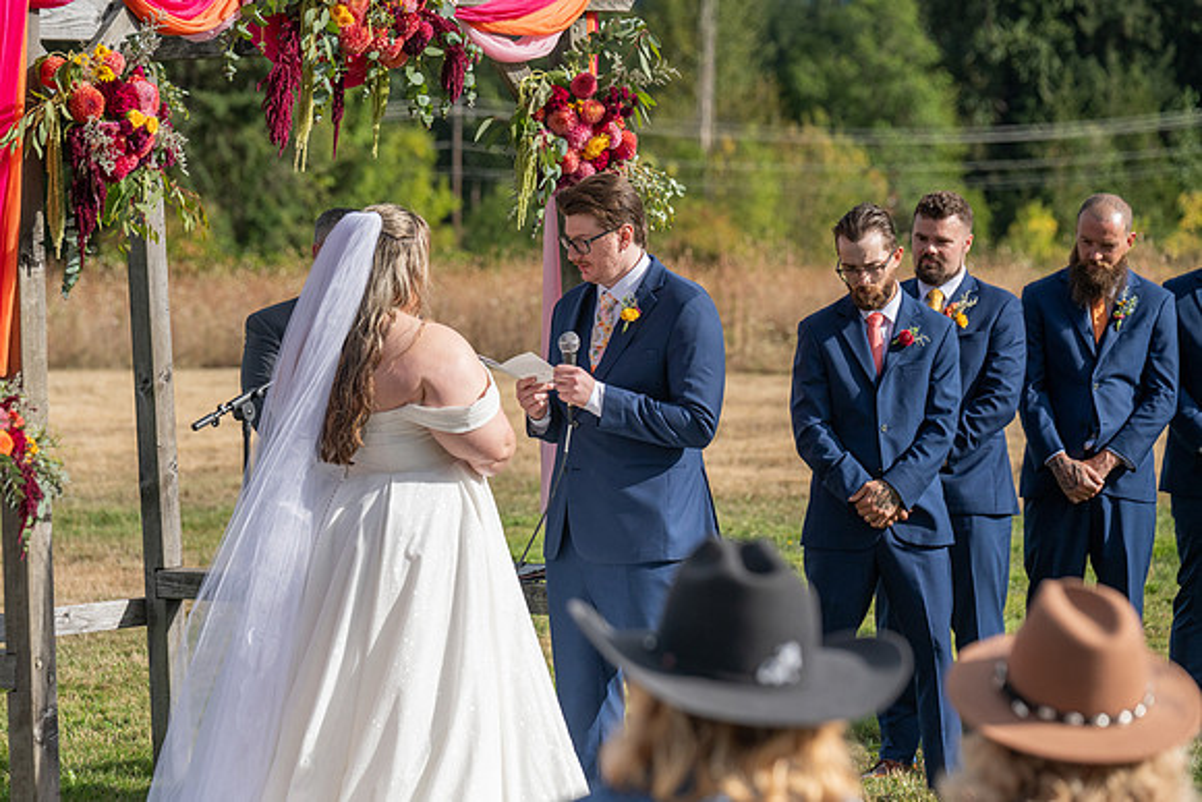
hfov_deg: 17.2
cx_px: 601
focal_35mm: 119
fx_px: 3974
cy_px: 401
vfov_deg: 11.5
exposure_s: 1/4000
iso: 400
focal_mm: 119
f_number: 4.5
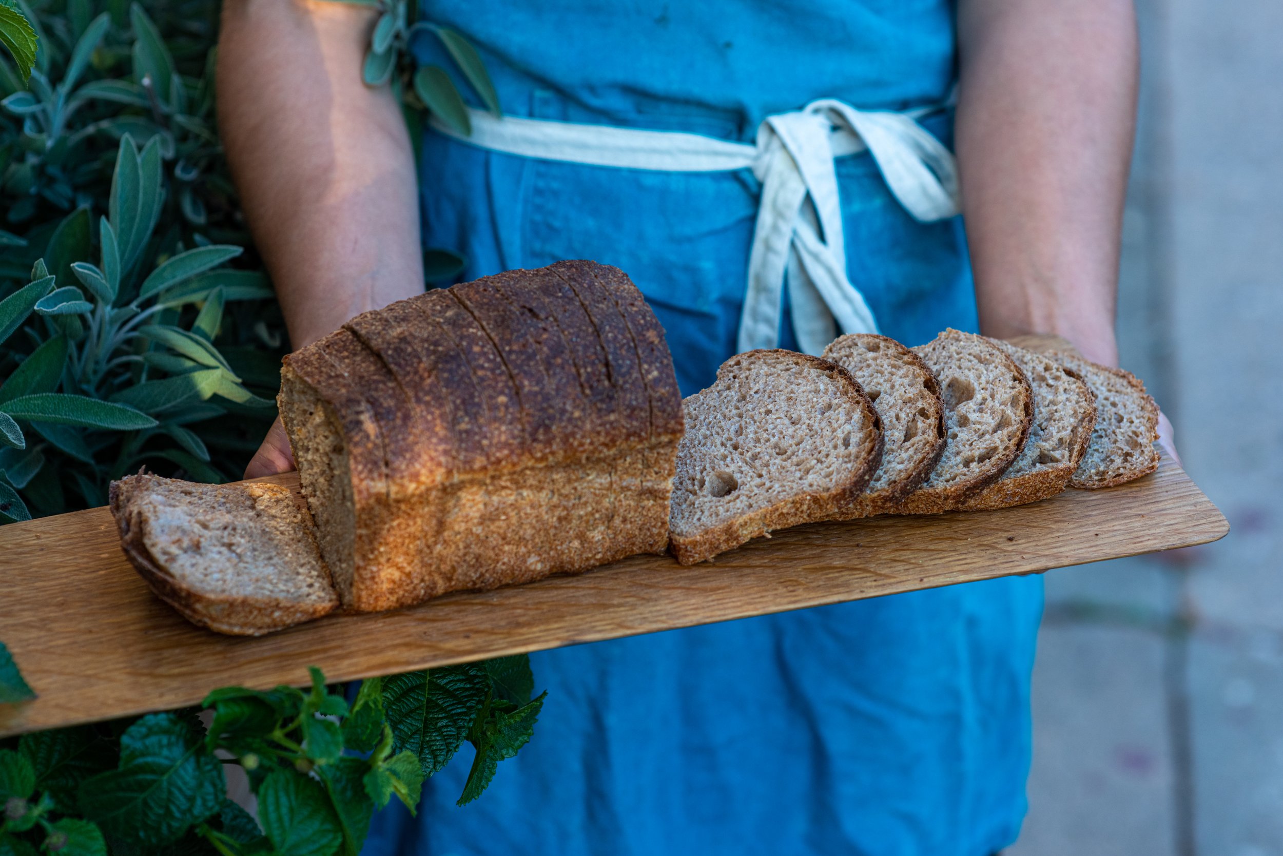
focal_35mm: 87
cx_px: 659
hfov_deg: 23.3
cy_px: 440
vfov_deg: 15.7
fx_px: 3114
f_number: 4
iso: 400
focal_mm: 85
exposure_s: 1/320
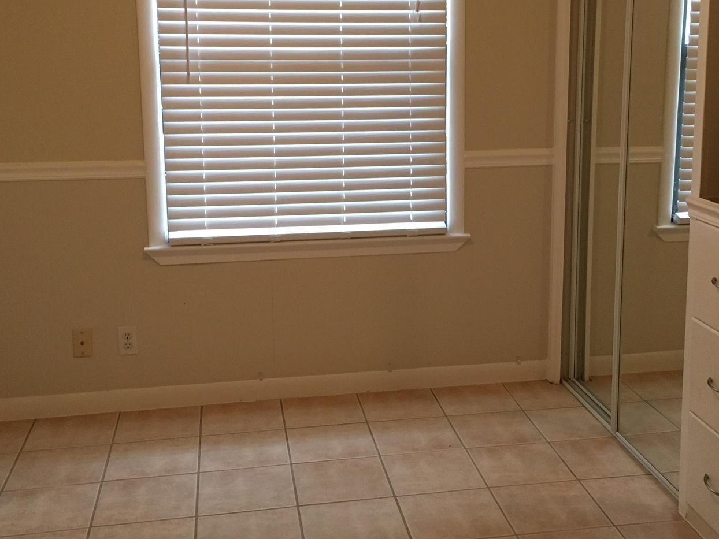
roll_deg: +0.3
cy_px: 209
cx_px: 425
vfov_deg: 30.8
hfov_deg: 40.3
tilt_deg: -9.1
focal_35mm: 47
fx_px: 976
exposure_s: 1/30
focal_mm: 4.15
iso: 100
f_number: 2.2
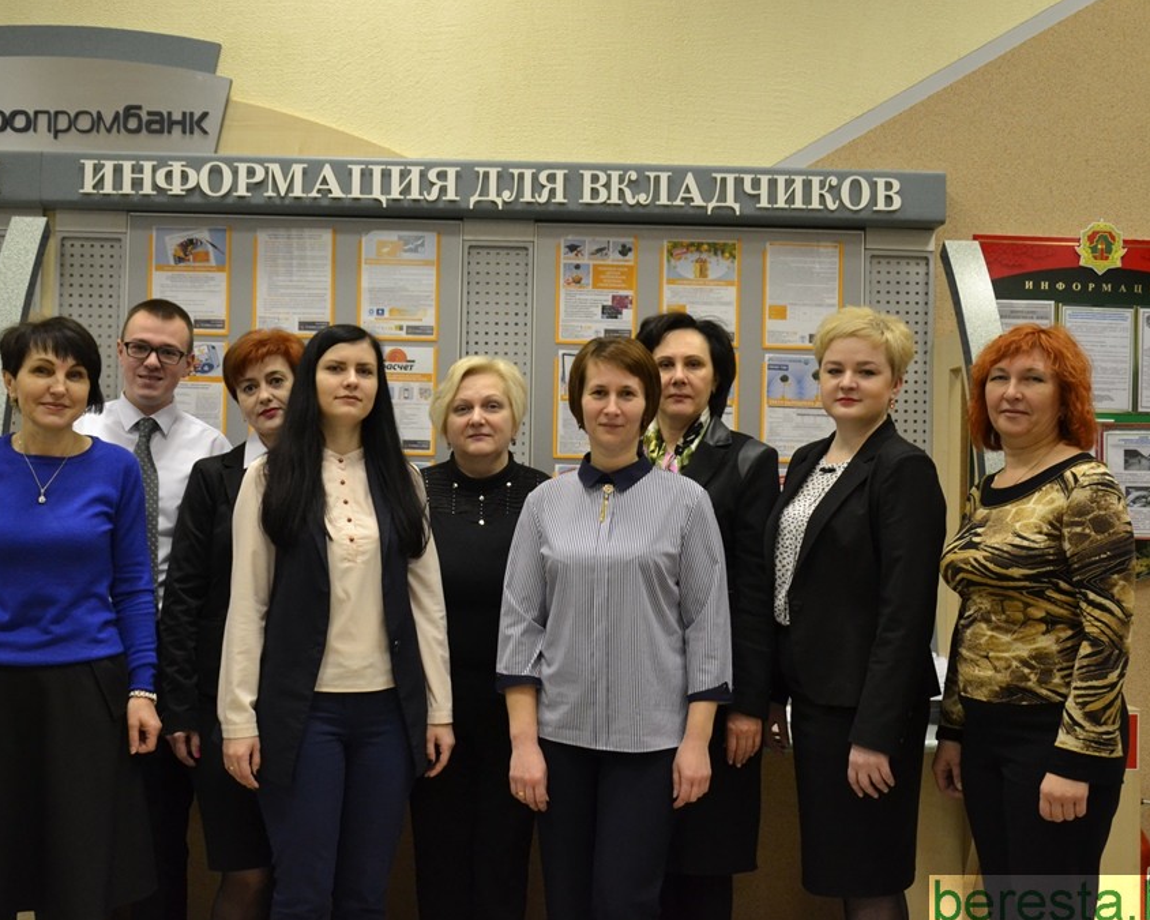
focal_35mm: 41
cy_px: 460
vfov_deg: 36.5
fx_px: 1395
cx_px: 510
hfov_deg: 44.7
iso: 1400
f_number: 3.8
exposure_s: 1/60
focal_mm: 24
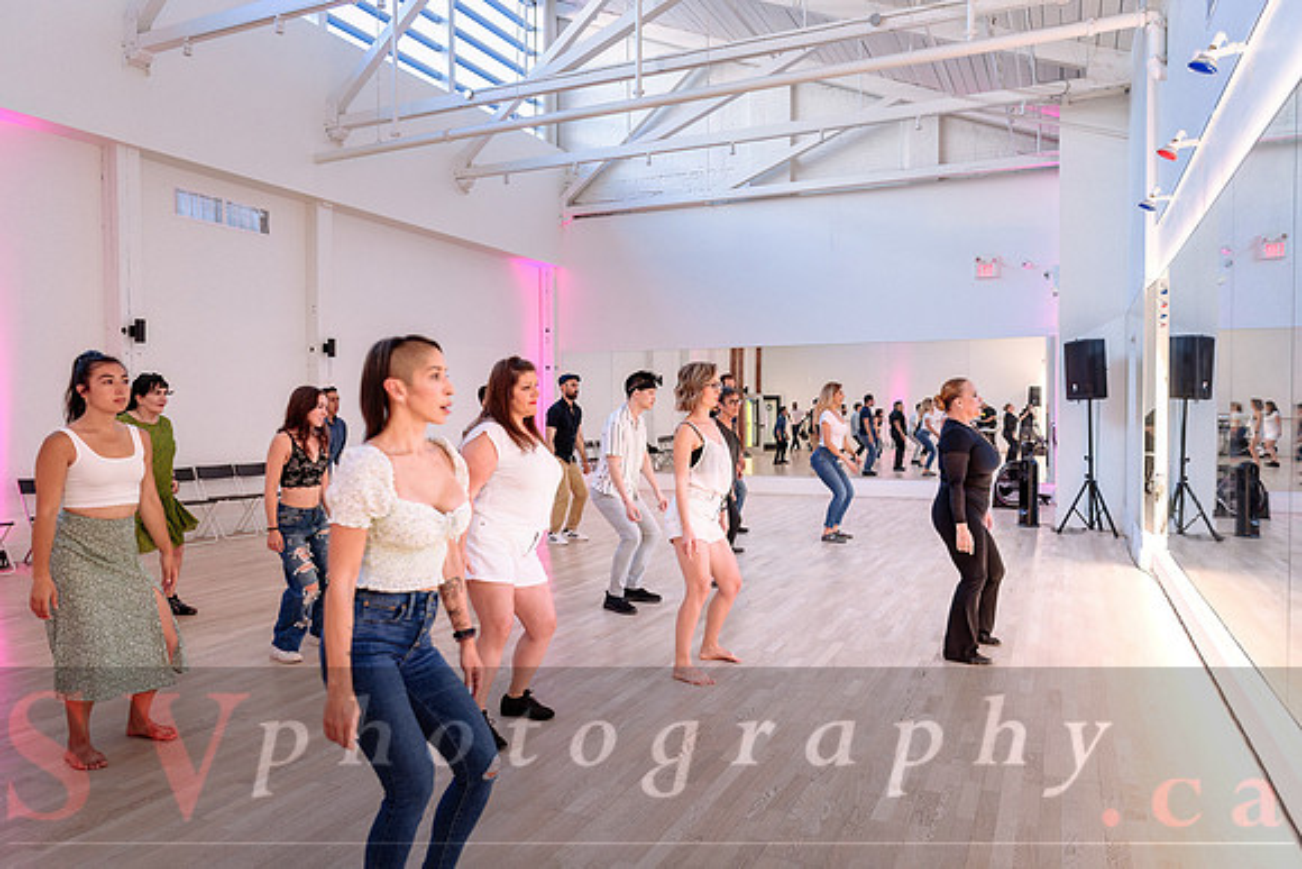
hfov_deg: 73.7
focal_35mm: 24
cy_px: 434
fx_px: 868
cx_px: 651
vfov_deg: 53.2
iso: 1600
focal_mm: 24
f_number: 2.8
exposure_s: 1/100
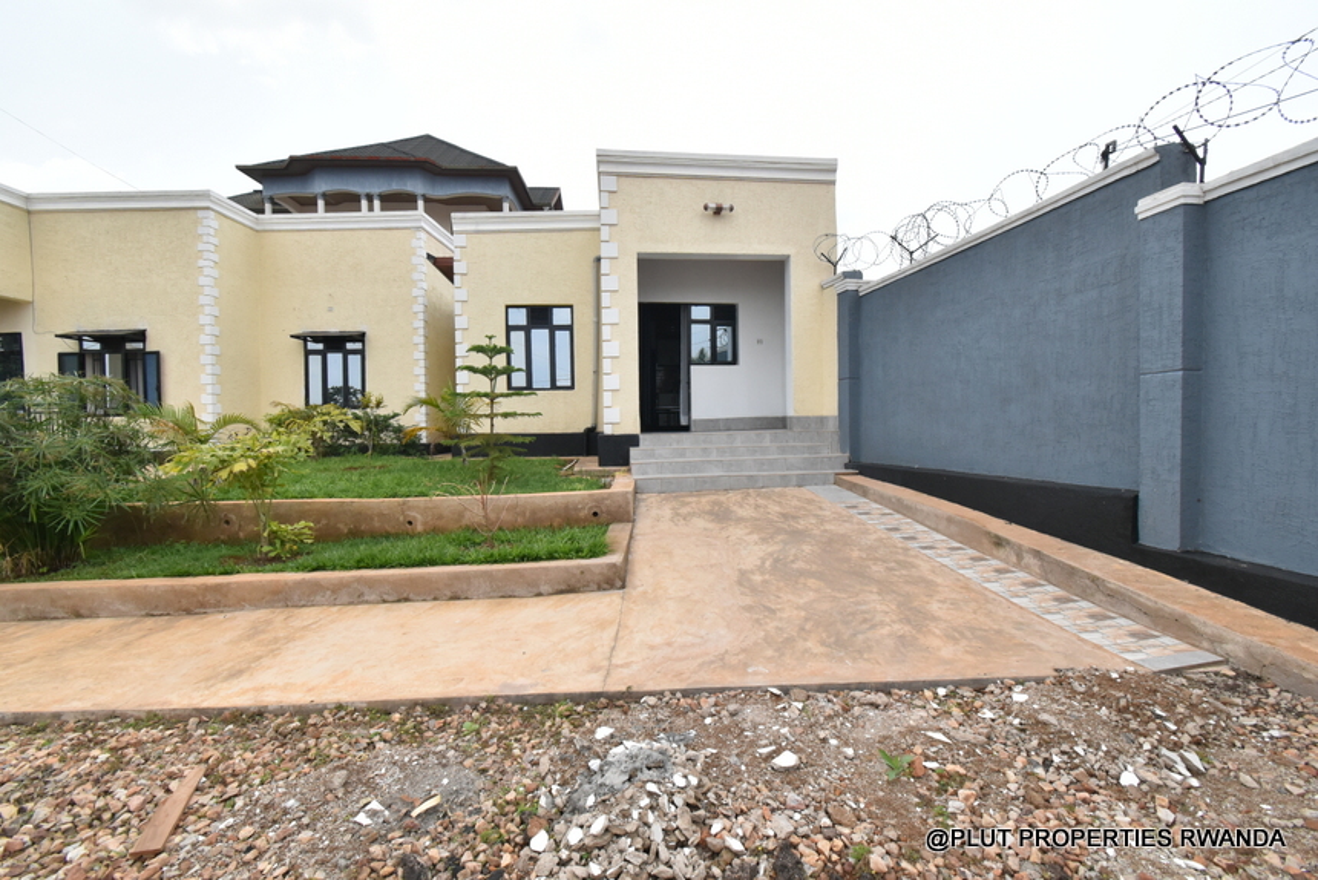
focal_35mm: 15
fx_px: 549
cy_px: 440
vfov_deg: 77.4
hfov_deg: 100.4
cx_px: 659
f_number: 8
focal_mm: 10
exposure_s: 1/1000
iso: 800
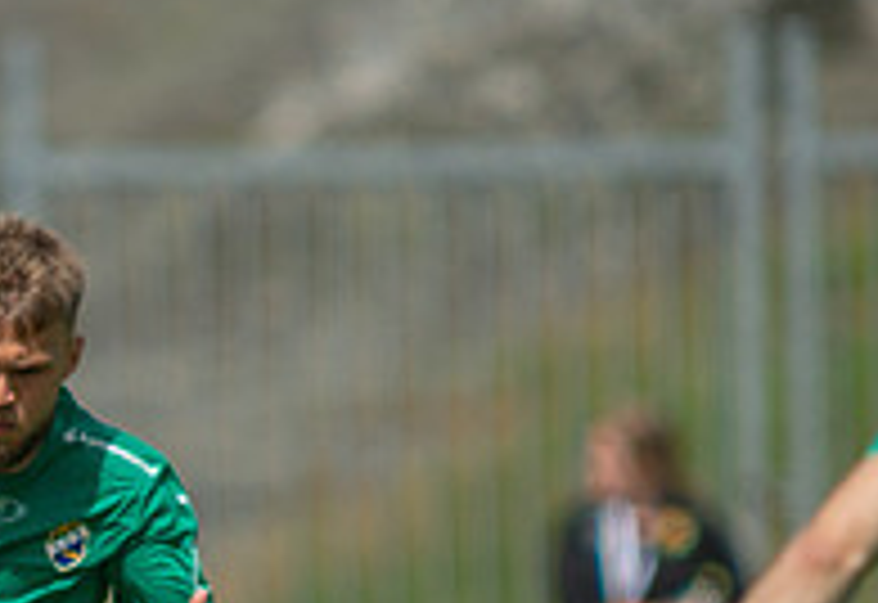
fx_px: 39516
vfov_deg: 0.9
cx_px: -326
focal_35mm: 1605
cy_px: 887
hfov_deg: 1.3
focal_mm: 420
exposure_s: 1/1600
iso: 110
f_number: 4
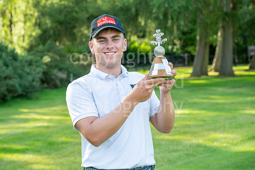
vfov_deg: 16.1
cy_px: 85
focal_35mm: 85
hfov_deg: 23.9
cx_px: 128
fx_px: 602
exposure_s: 1/125
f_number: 5.6
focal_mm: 85
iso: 200
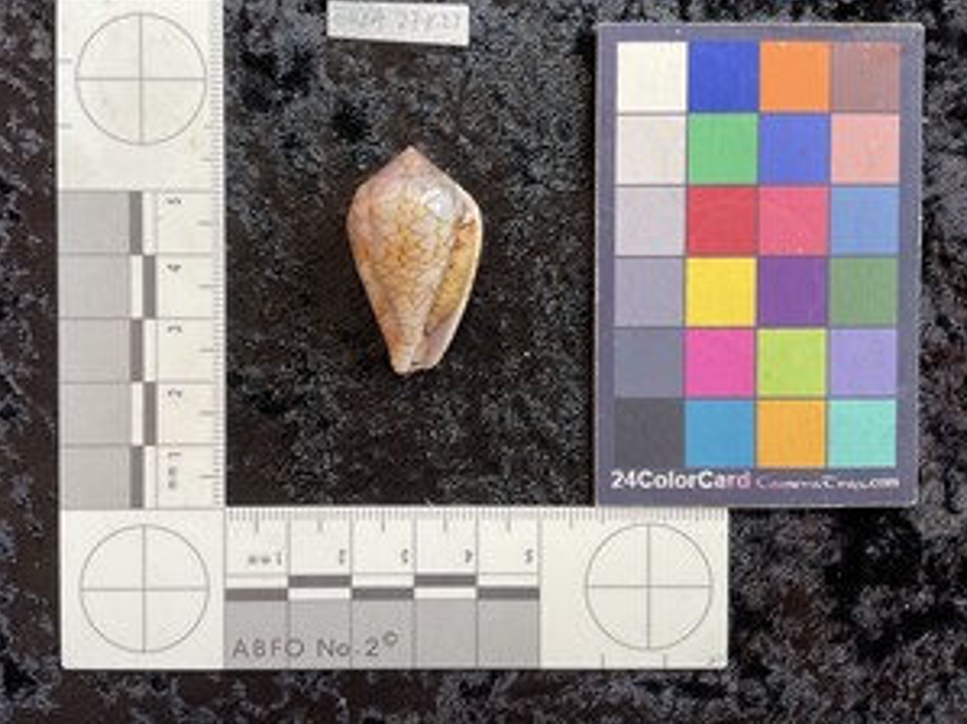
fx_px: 949
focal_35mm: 34
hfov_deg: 53.9
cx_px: 440
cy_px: 322
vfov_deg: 41.7
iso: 40
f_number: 1.8
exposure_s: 1/120
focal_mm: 3
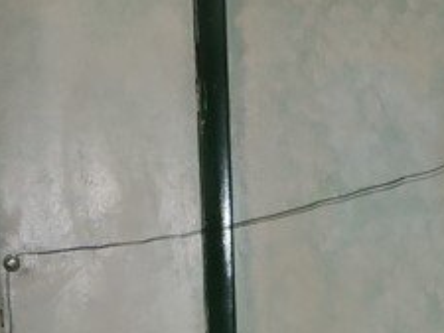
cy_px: 564
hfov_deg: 18.0
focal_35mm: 109
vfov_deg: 12.6
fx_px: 1399
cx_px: 217
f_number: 3
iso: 200
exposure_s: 1/30
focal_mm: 4.3
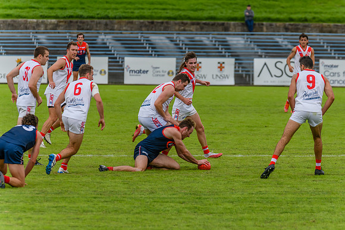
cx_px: 191
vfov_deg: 4.6
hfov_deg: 6.8
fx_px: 2888
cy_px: 122
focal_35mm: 301
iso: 800
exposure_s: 1/2500
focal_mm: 270
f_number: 6.3
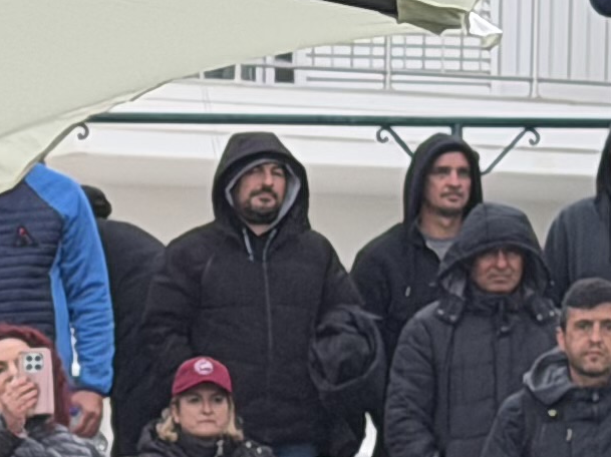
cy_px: 865
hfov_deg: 6.1
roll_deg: -0.7
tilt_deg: -1.9
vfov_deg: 4.6
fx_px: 5610
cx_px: -653
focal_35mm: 318
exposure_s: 1/121
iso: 80
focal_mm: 6.76
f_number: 1.78
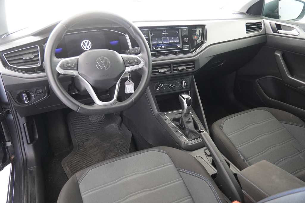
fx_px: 216
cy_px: 102
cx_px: 152
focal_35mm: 26
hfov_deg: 70.4
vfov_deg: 50.4
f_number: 2.8
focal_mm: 17
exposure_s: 1/160
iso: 3200
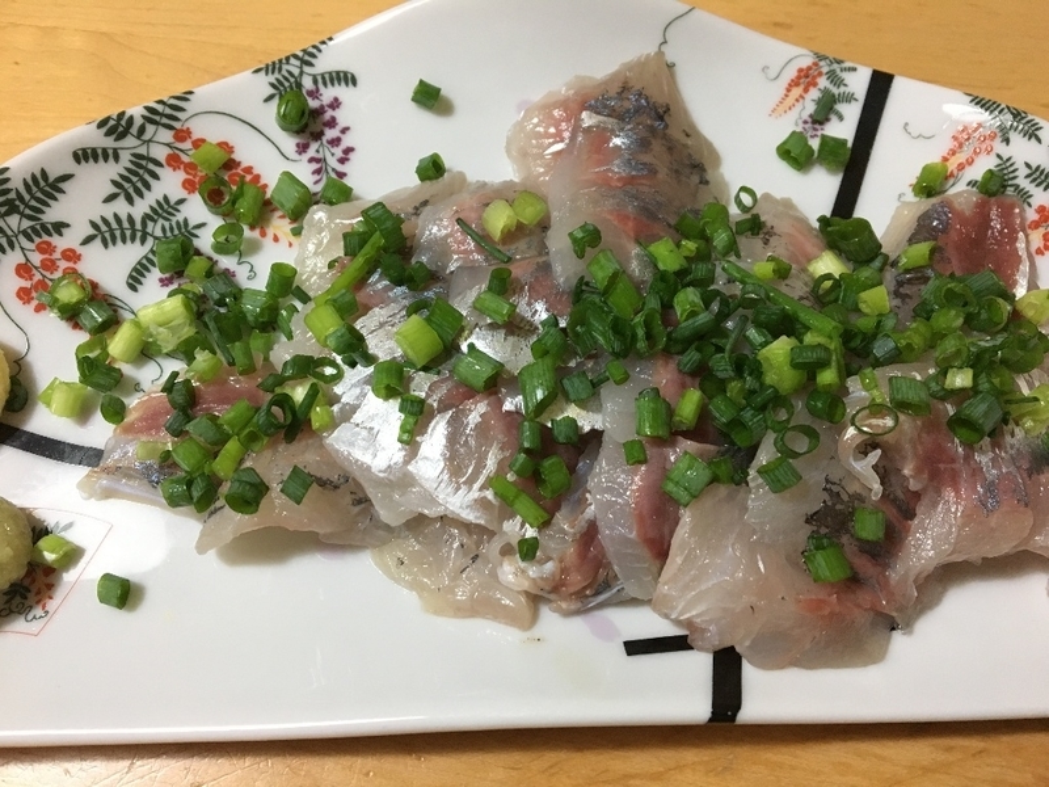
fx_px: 879
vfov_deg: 48.2
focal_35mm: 29
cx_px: 524
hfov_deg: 61.7
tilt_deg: -67.8
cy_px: 394
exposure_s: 1/30
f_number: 2.2
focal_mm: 4.15
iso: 160
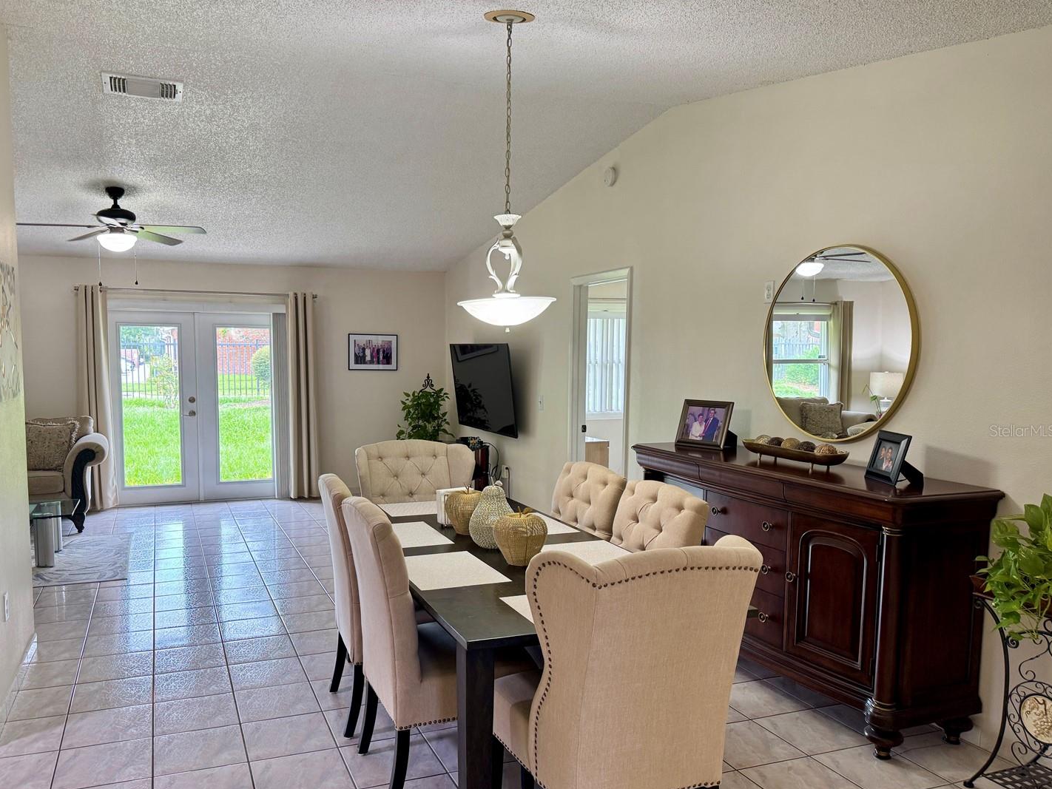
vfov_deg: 51.3
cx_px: 468
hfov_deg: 65.1
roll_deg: +0.1
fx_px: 821
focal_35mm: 27
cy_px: 430
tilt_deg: -5.8
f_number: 1.78
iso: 160
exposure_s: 1/60
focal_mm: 6.76
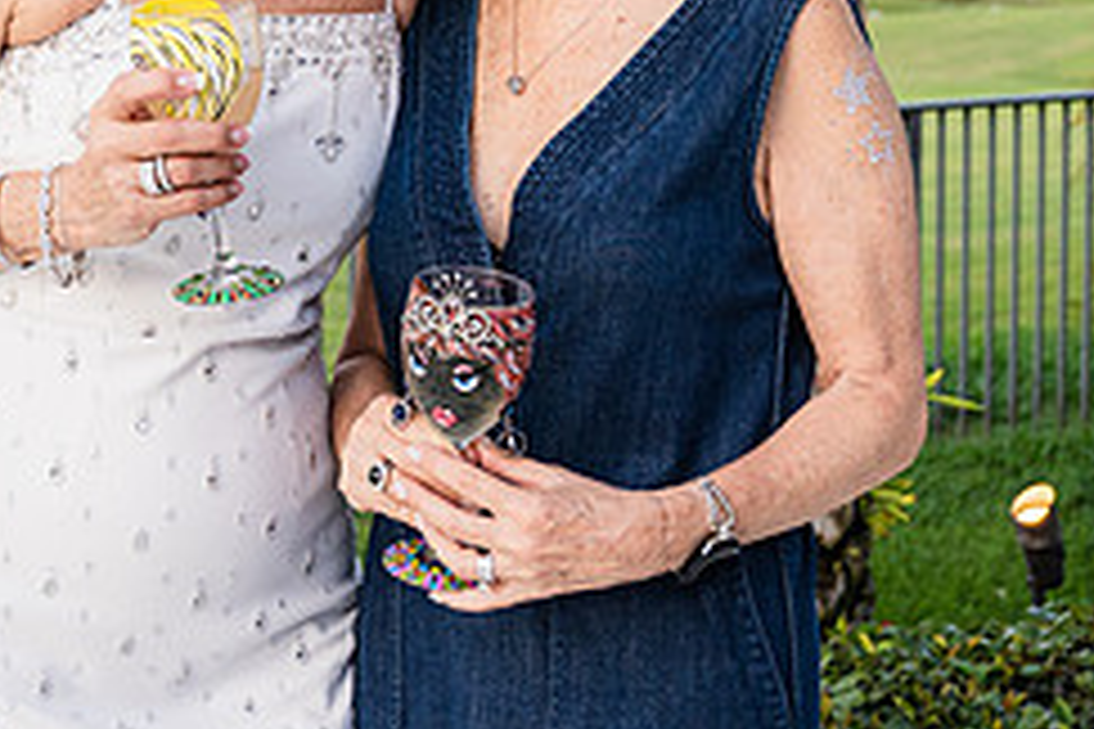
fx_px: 2735
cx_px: 459
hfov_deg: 22.6
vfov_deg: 15.1
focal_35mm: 90
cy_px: 101
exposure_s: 1/125
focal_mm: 36
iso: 640
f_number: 4.5
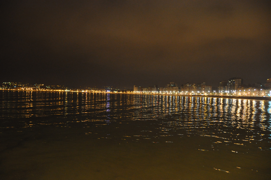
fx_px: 203
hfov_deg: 67.4
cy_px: 90
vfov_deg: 47.8
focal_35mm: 27
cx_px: 136
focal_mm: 18
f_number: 3.5
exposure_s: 1/5
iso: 1600
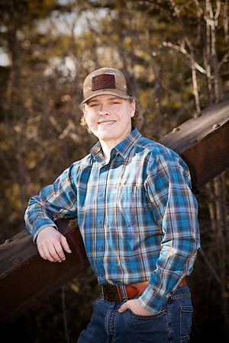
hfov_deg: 12.2
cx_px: 114
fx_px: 1069
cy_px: 172
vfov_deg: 18.3
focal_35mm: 112
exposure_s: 1/800
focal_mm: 112
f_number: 5.6
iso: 800
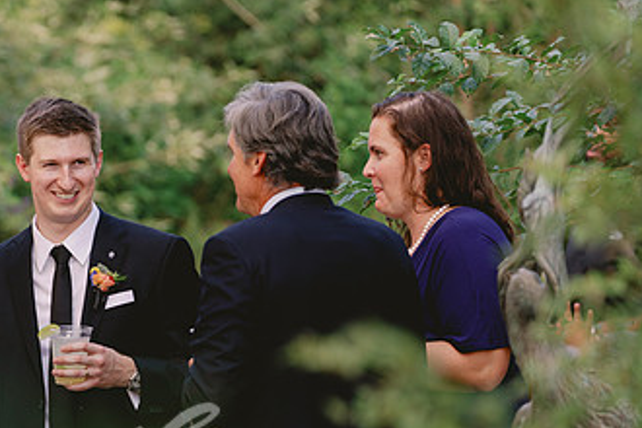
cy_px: 293
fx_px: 5867
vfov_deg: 4.2
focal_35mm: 329
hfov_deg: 6.3
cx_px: 107
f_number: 3.2
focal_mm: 187
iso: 400
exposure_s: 1/160
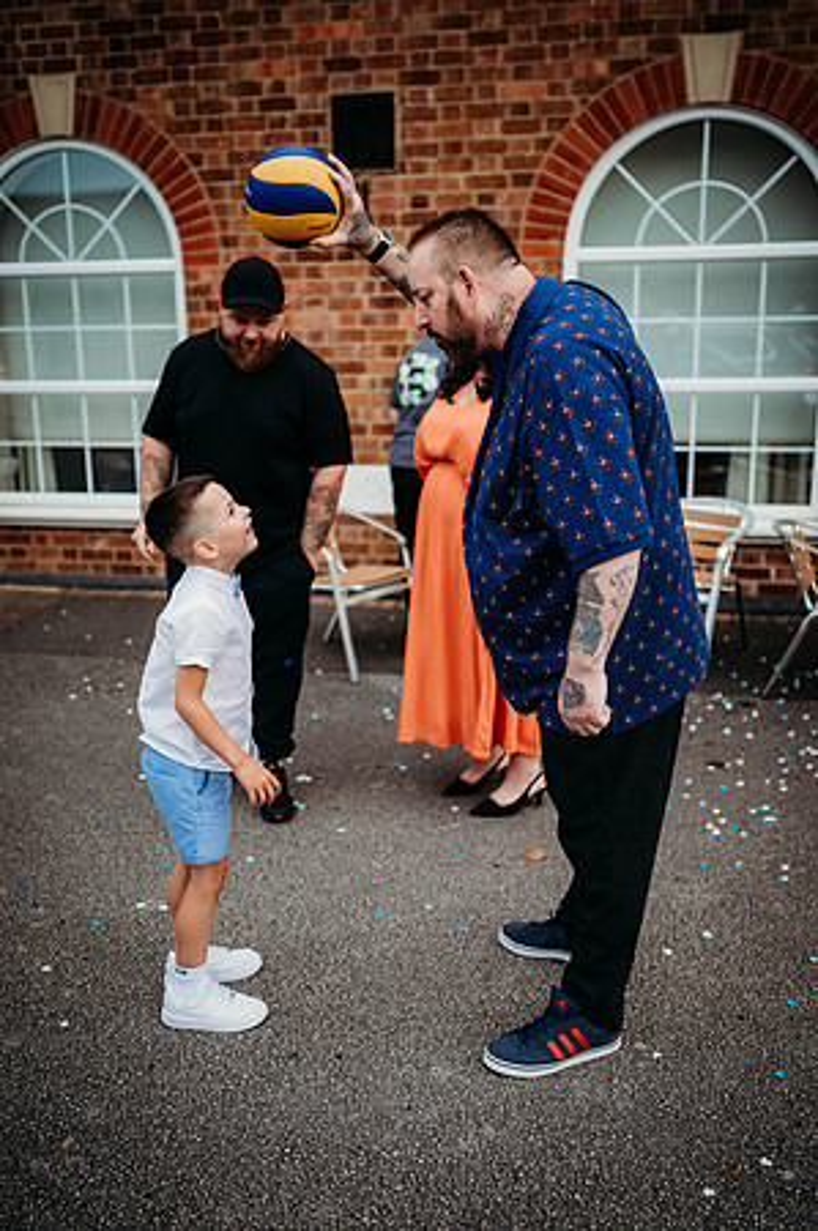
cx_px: 409
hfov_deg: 37.8
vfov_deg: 54.5
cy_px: 616
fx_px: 1196
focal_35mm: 35
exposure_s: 1/200
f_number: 1.8
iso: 180
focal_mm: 35
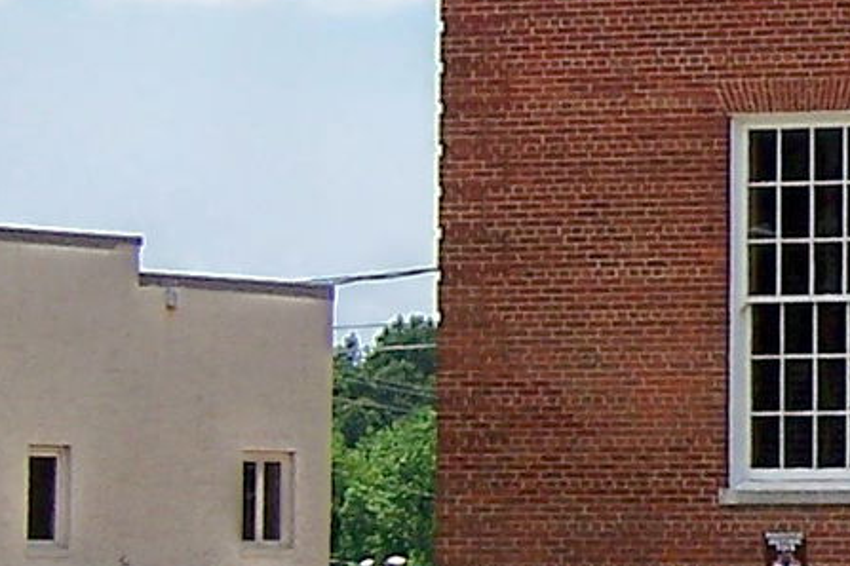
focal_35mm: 268
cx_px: 1544
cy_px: 275
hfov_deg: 7.5
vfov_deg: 5.1
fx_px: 6327
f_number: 4.8
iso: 80
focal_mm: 10
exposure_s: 1/750
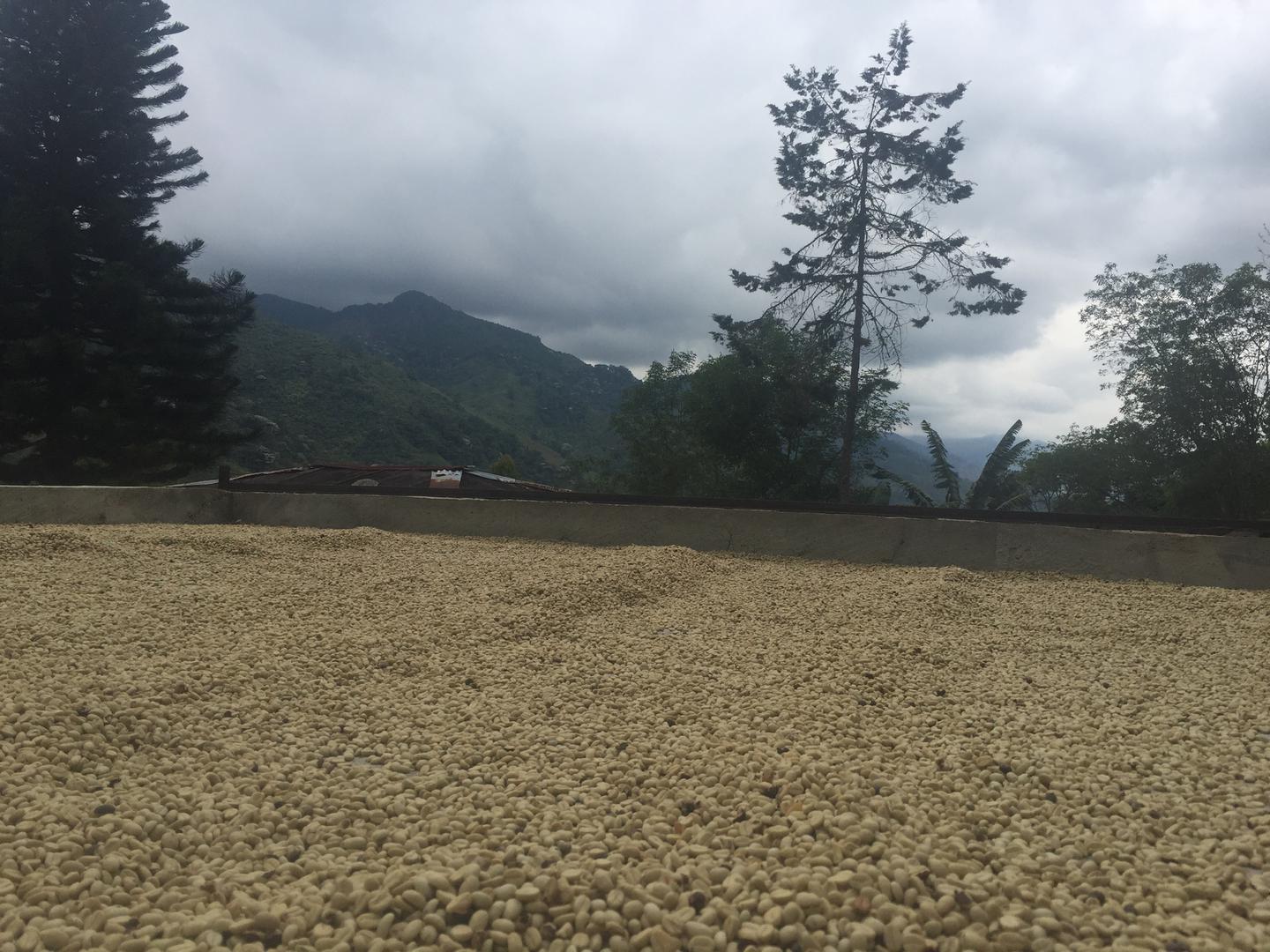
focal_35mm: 29
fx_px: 1064
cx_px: 635
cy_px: 476
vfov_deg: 48.2
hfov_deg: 61.7
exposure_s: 1/1980
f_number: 2.2
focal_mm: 4.15
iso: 32
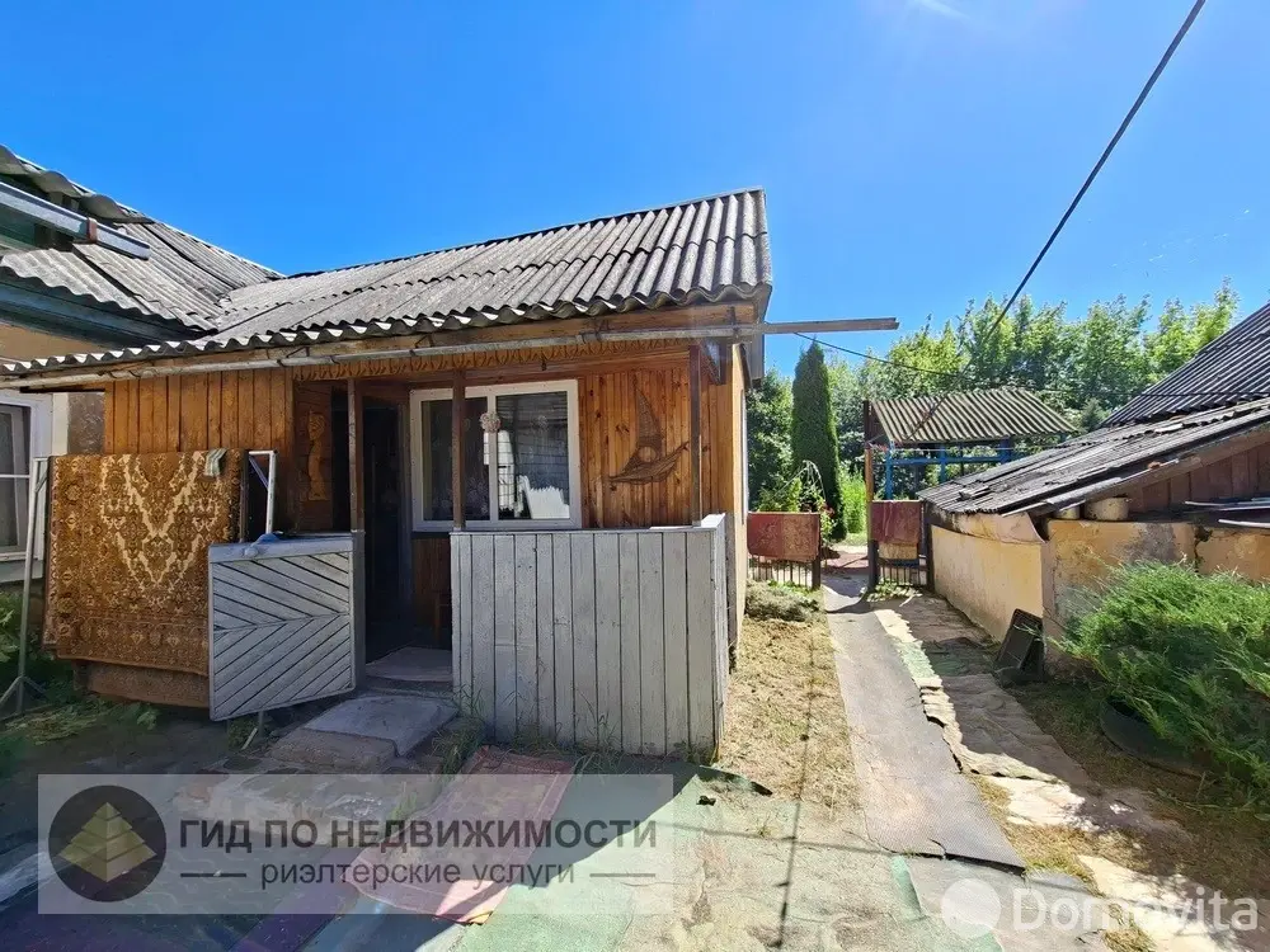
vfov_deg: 89.9
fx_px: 477
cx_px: 635
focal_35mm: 13
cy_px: 476
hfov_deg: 106.2
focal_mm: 1.74
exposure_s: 1/853
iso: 40
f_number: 2.2
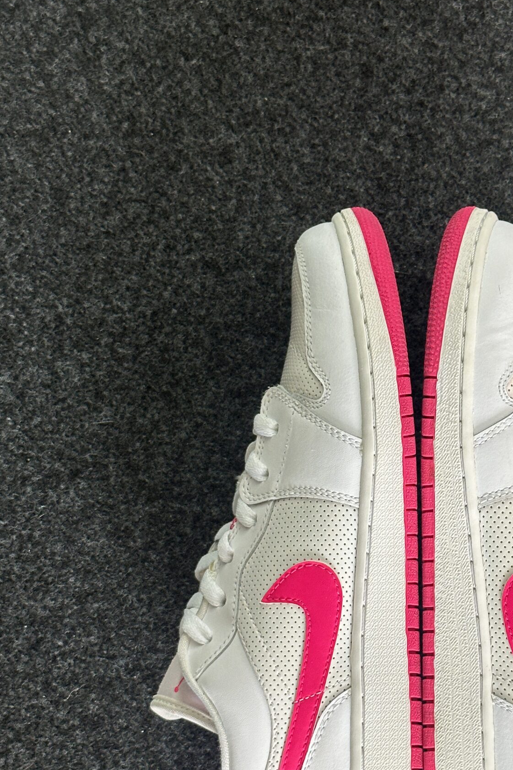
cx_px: 417
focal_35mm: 76
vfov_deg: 26.4
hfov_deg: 17.8
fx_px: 1625
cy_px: 558
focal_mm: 6.86
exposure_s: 1/50
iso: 80
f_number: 1.78
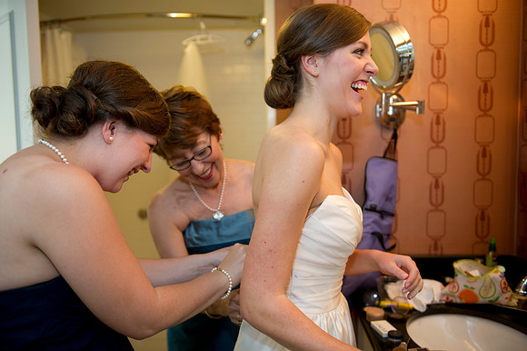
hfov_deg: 58.7
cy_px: 176
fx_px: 468
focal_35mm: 32
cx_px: 264
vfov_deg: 41.1
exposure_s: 1/125
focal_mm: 32
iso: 640
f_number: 2.8
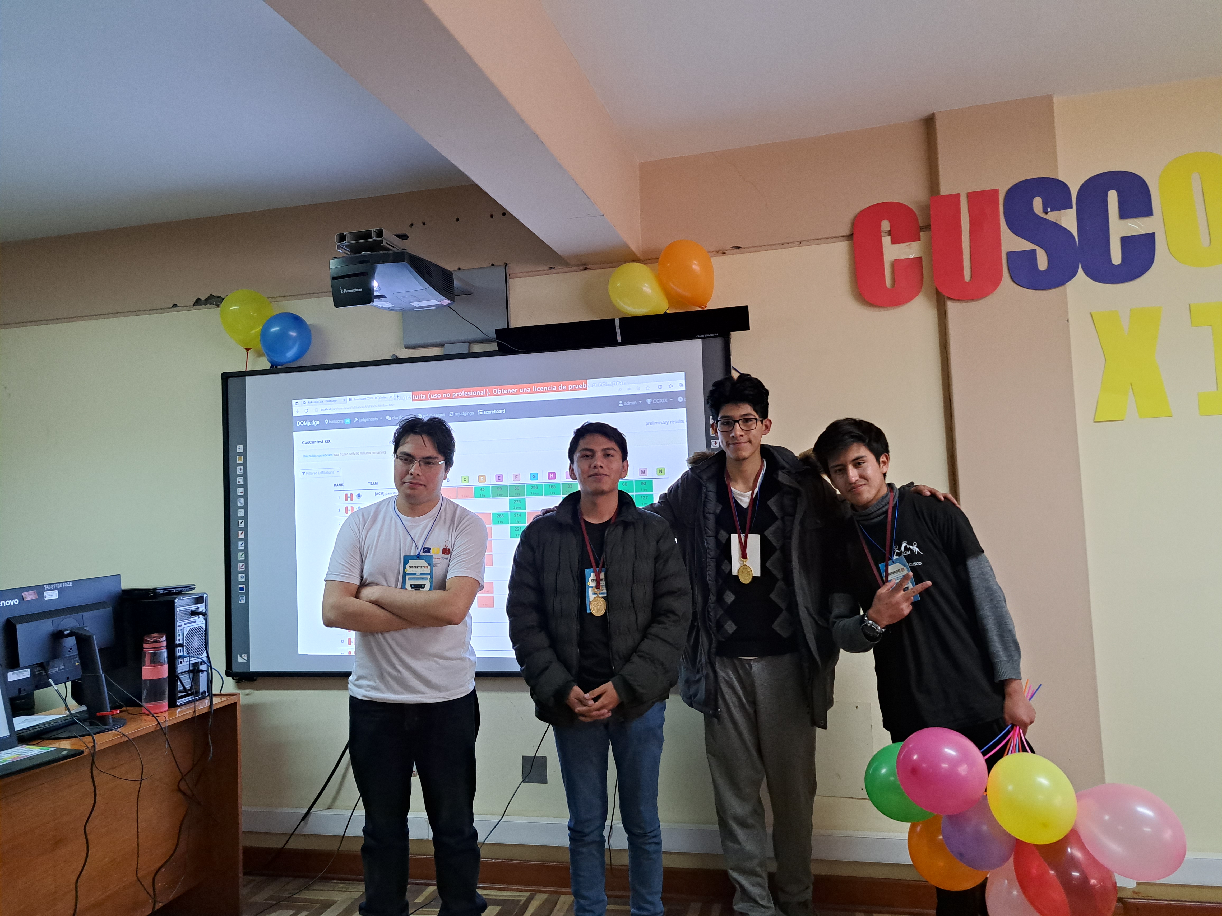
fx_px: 847
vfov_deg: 56.8
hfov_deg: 71.6
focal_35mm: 24
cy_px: 458
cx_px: 611
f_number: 1.8
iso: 500
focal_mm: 5.23
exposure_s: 1/60
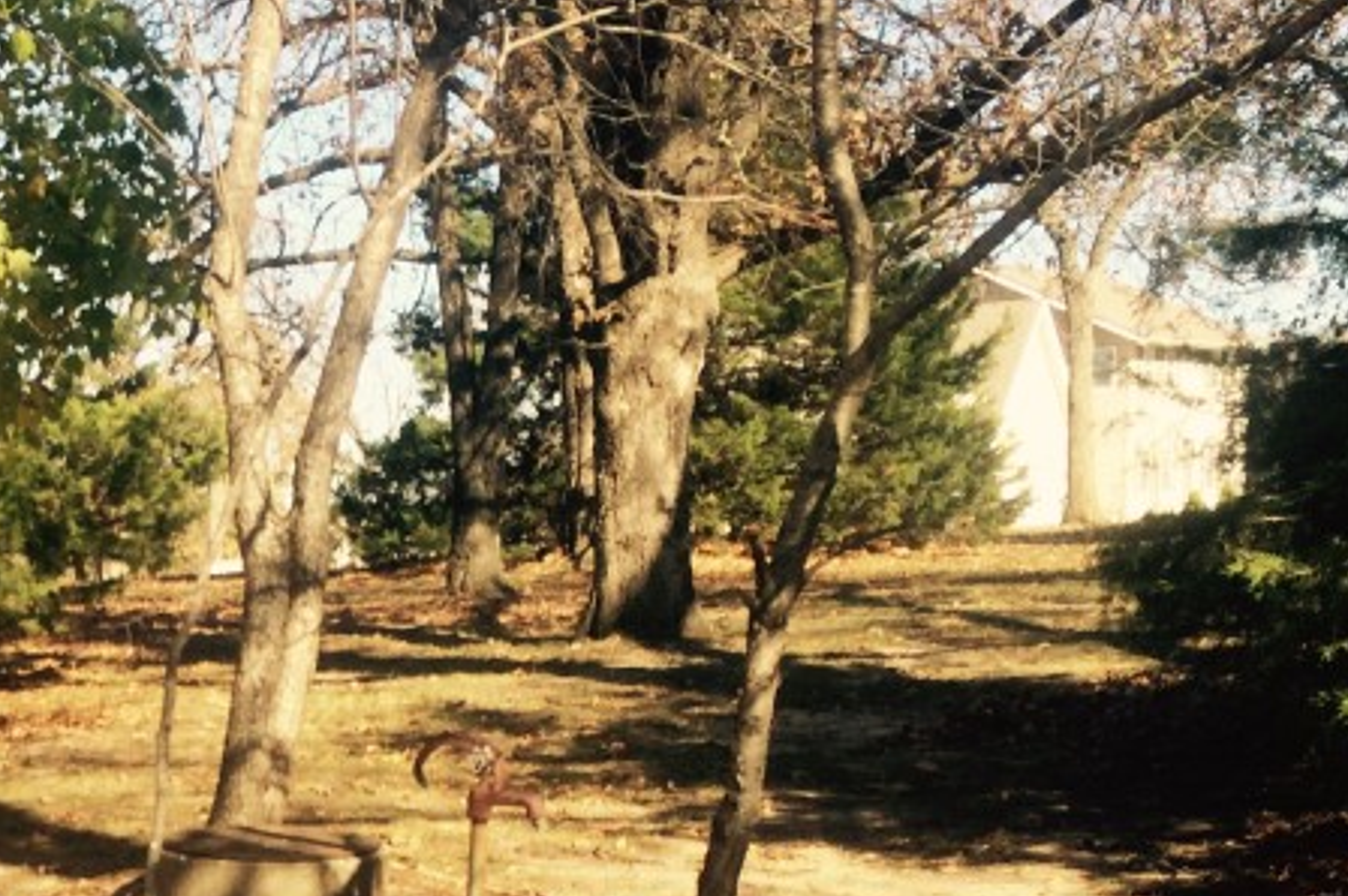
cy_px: 1052
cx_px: 66
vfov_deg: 18.7
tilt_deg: -9.3
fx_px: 2582
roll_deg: +2.3
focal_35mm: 69
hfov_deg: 27.9
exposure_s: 1/707
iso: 32
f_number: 2.2
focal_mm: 4.15
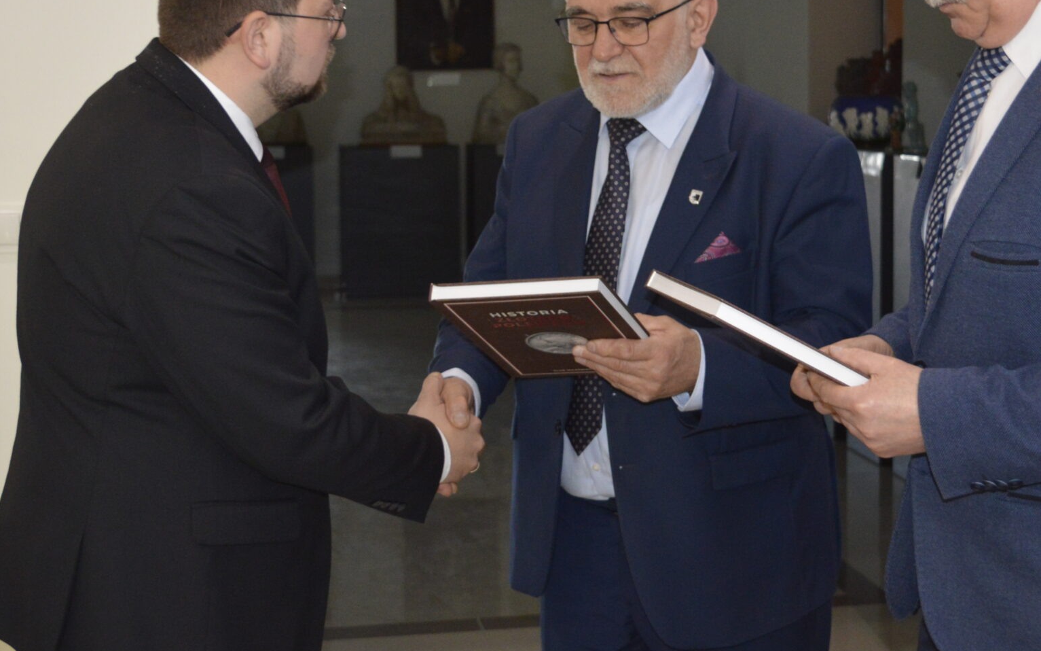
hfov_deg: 29.8
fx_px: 1953
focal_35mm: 69
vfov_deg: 18.9
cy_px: 234
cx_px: 607
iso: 1250
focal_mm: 27
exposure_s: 1/60
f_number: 4
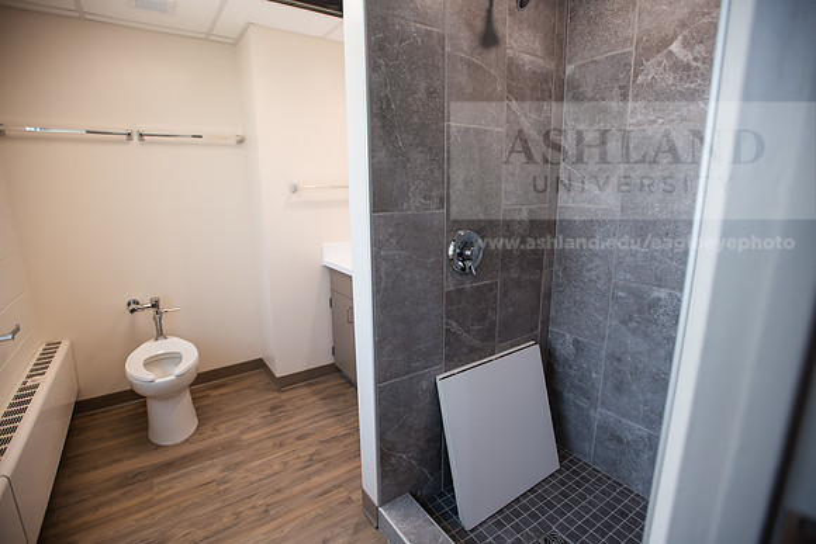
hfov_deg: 93.3
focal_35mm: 17
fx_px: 385
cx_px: 408
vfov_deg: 70.5
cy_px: 272
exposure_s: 1/200
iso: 400
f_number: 3.5
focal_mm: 17
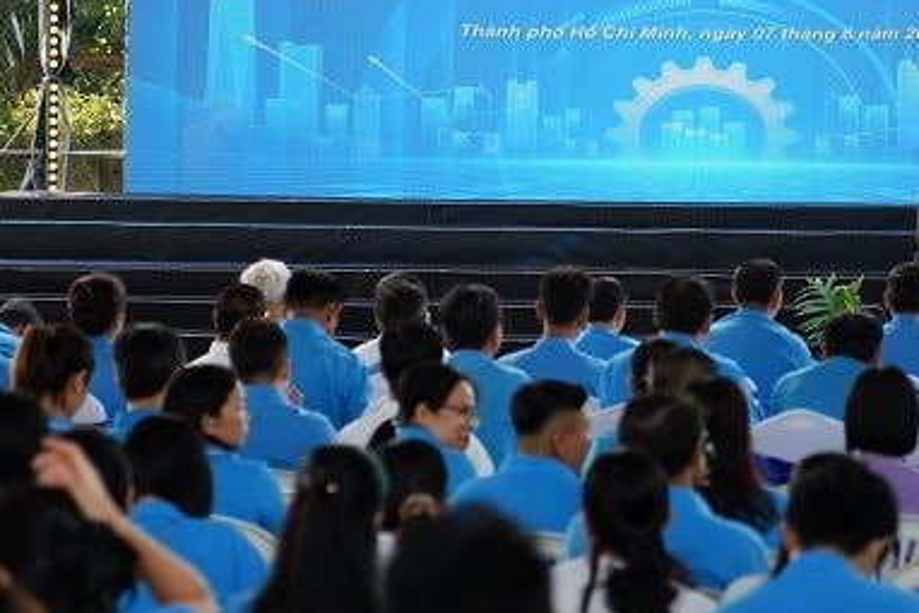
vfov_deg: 8.7
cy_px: 114
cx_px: 536
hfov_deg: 13.1
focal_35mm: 157
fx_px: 4009
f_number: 2.8
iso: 100
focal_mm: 75
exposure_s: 1/200
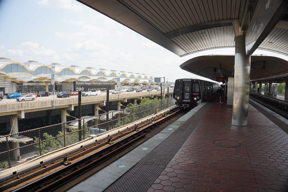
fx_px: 192
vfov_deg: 53.1
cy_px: 96
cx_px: 144
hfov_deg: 73.7
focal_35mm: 24
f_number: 9
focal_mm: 16
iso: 100
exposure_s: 1/160
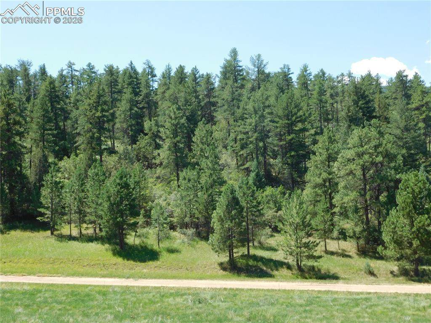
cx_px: 216
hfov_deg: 42.1
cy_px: 162
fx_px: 560
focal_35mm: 45
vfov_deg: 32.2
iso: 125
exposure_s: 1/500
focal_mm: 8
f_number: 3.7
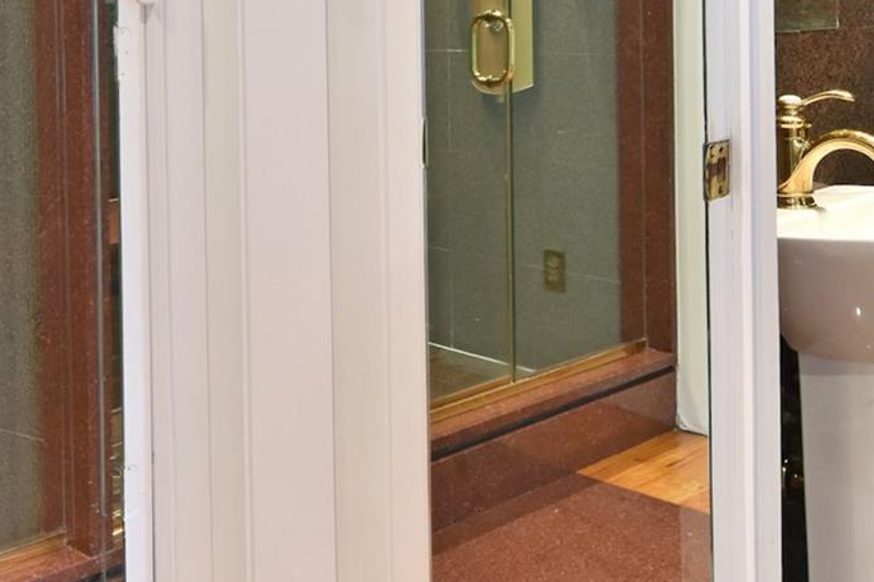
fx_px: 1201
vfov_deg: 26.2
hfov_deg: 38.3
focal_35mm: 50
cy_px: 39
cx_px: 159
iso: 640
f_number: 8
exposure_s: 1/3
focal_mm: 11
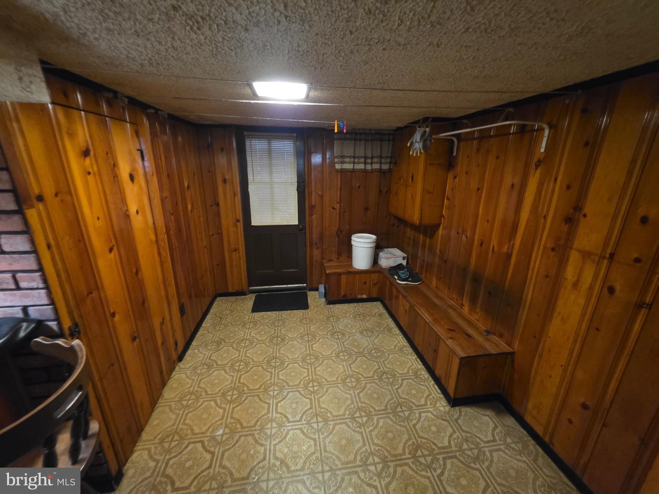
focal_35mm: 13
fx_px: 247
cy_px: 247
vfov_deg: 89.9
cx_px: 330
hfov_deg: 106.2
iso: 1000
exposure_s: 1/24
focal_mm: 2.2
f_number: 1.9
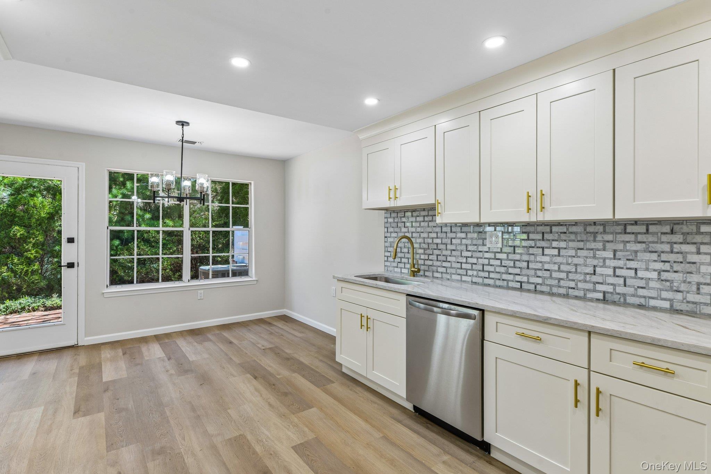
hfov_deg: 93.3
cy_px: 237
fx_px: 336
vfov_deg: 70.4
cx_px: 356
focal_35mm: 17
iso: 160
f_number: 9
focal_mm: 17
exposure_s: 1/15
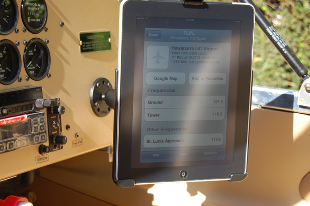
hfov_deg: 24.6
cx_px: 155
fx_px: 710
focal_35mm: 82
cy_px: 103
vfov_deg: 16.5
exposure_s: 1/125
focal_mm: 55
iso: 200
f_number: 5.6
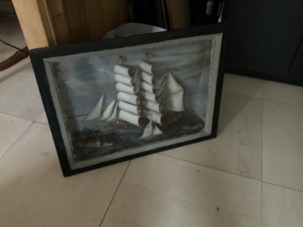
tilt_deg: -43.3
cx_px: 152
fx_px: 254
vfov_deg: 48.2
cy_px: 114
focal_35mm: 29
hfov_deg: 61.7
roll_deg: -1.5
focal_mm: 3
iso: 500
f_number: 1.8
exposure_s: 1/25
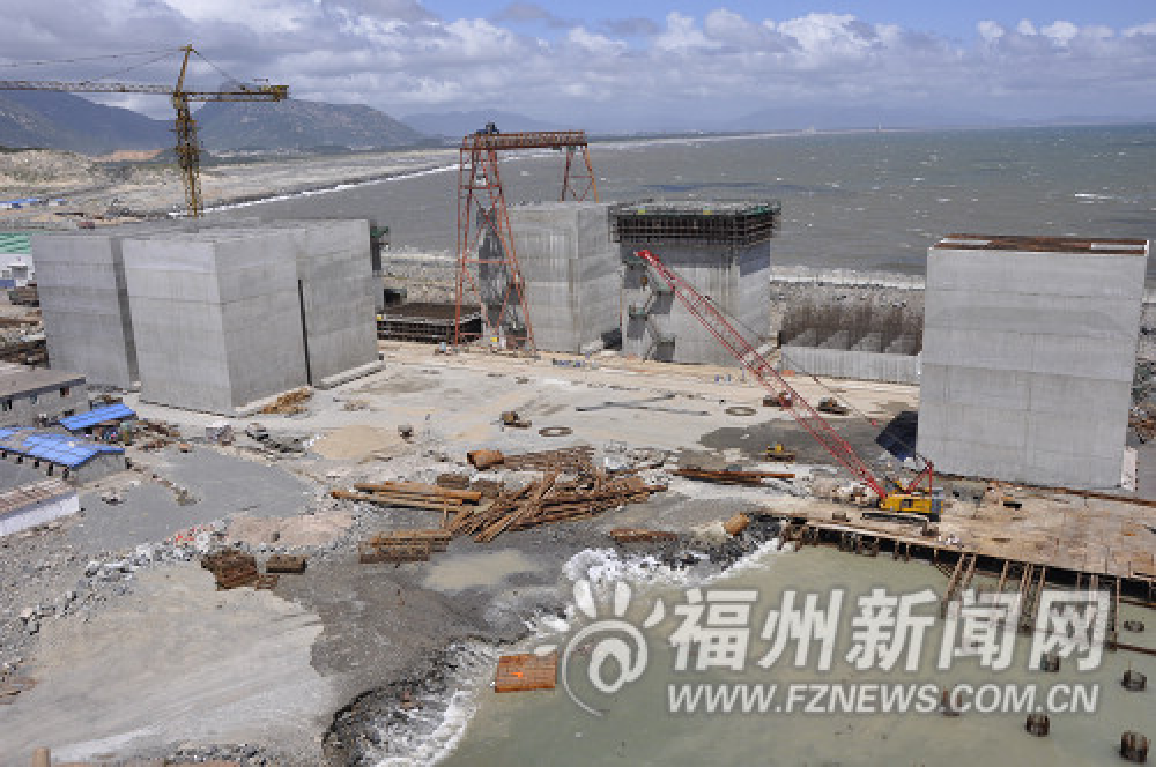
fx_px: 1010
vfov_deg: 41.6
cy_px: 384
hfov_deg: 59.6
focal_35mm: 32
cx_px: 578
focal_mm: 21
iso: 200
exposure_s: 1/200
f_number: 14
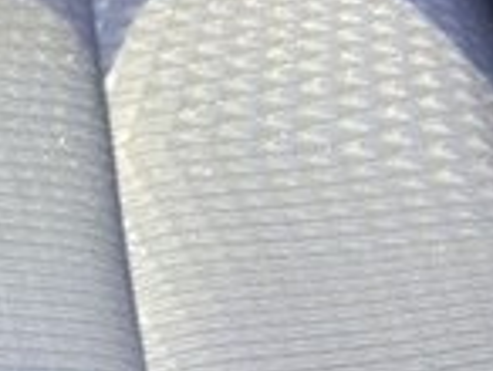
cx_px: -358
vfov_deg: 10.6
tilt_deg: -49.0
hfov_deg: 13.6
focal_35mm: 131
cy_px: 696
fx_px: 1869
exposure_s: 1/33
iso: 32
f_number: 2.2
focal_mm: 4.15
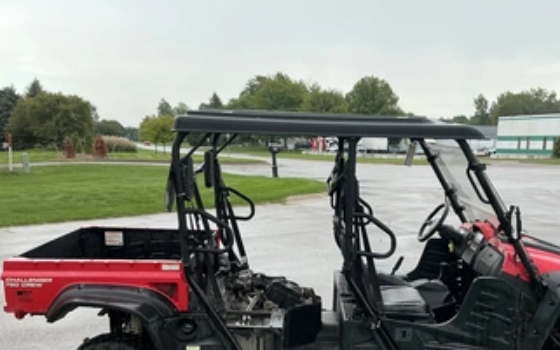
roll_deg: -0.8
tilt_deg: -10.7
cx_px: 328
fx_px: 565
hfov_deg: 52.5
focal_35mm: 37
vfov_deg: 33.9
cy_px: 256
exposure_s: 1/249
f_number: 1.8
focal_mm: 3
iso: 25
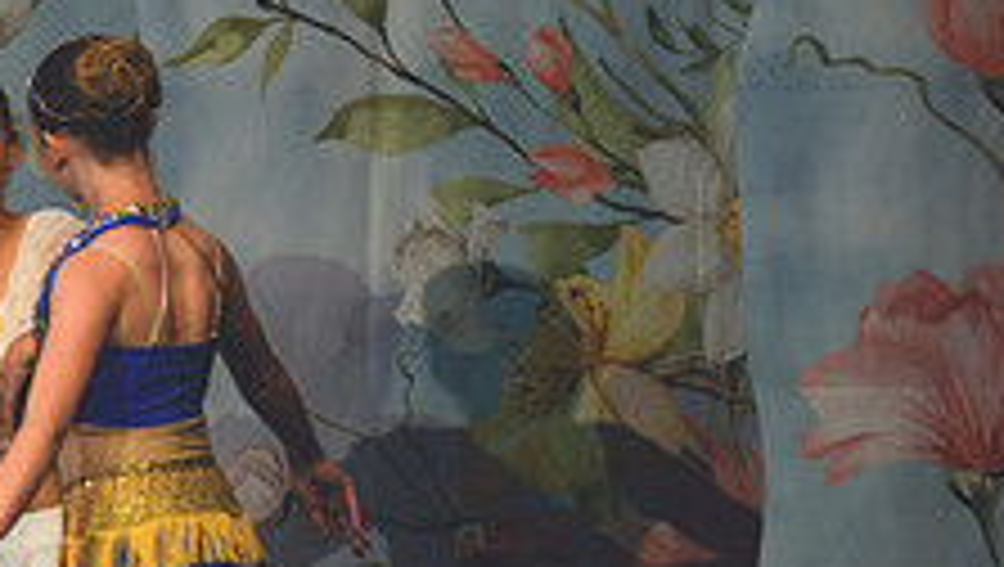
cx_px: 5
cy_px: 310
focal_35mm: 816
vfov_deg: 1.5
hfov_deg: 2.6
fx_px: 21747
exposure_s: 1/500
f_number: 2.8
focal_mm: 200
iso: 1000
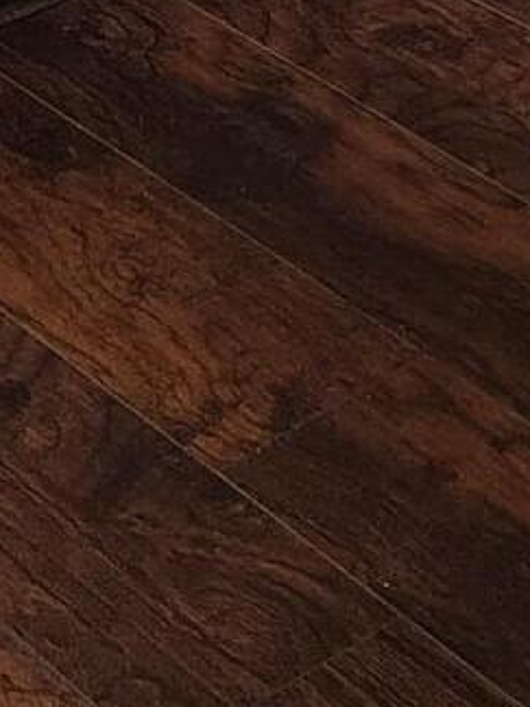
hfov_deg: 9.5
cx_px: 951
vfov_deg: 11.8
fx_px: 3021
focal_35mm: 148
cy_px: -740
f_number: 1.8
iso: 1513
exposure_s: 1/60
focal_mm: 5.56
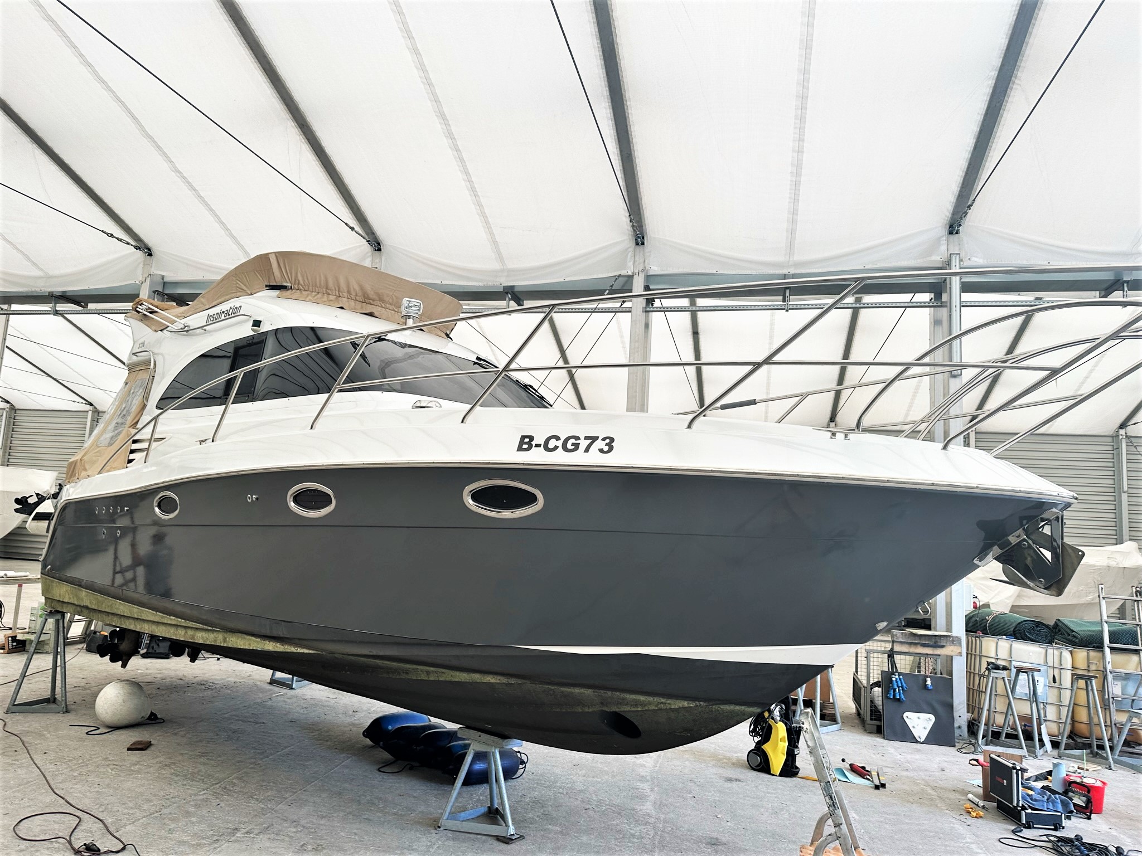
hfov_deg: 71.6
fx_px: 792
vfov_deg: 56.8
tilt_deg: +10.9
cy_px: 428
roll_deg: -2.8
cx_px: 571
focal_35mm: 24
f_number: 1.78
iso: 80
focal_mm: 6.86
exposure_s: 1/255
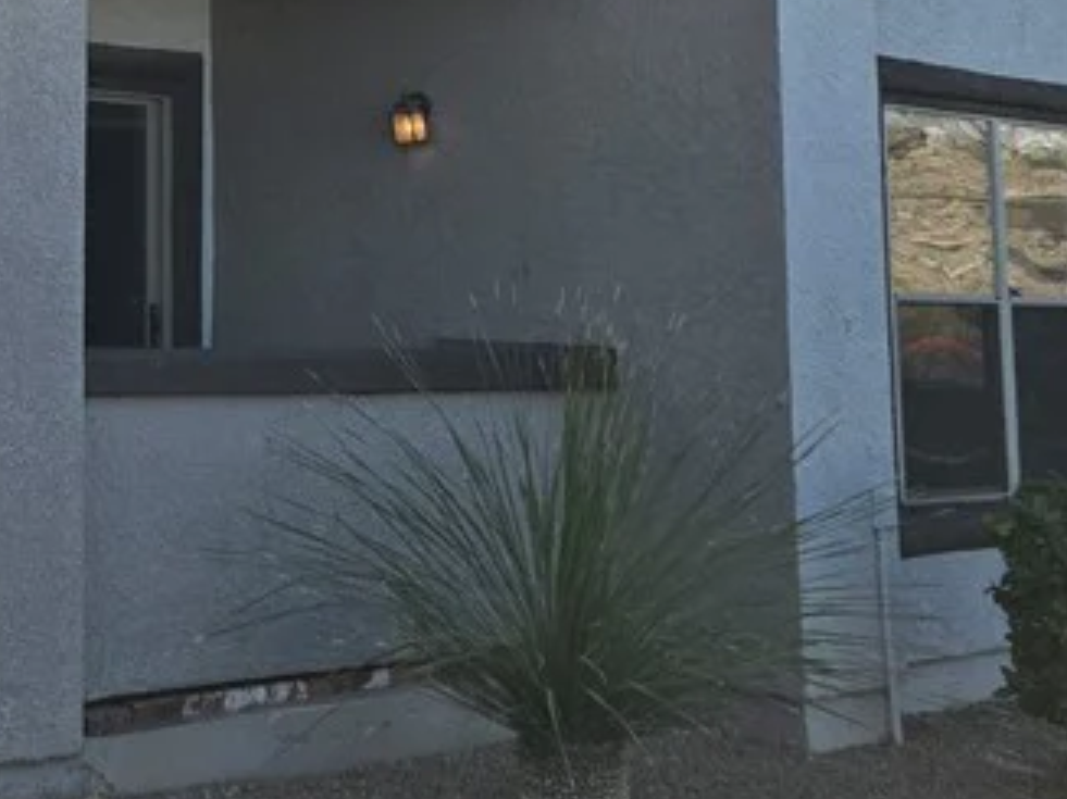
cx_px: -206
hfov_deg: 24.5
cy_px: -130
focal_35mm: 72
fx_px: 2219
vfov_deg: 19.4
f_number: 1.7
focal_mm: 6.3
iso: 80
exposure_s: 1/5958
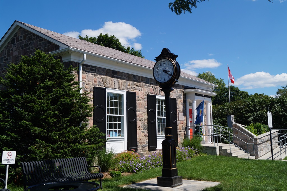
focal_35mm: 36
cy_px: 96
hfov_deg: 53.1
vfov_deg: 36.8
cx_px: 144
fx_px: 287
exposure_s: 1/200
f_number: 10
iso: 100
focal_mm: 24
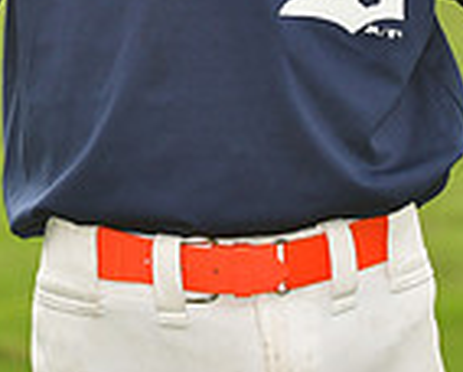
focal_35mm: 587
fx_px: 8055
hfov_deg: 3.3
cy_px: -197
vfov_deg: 2.6
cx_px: 173
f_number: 5
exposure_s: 1/640
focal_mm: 102
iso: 200
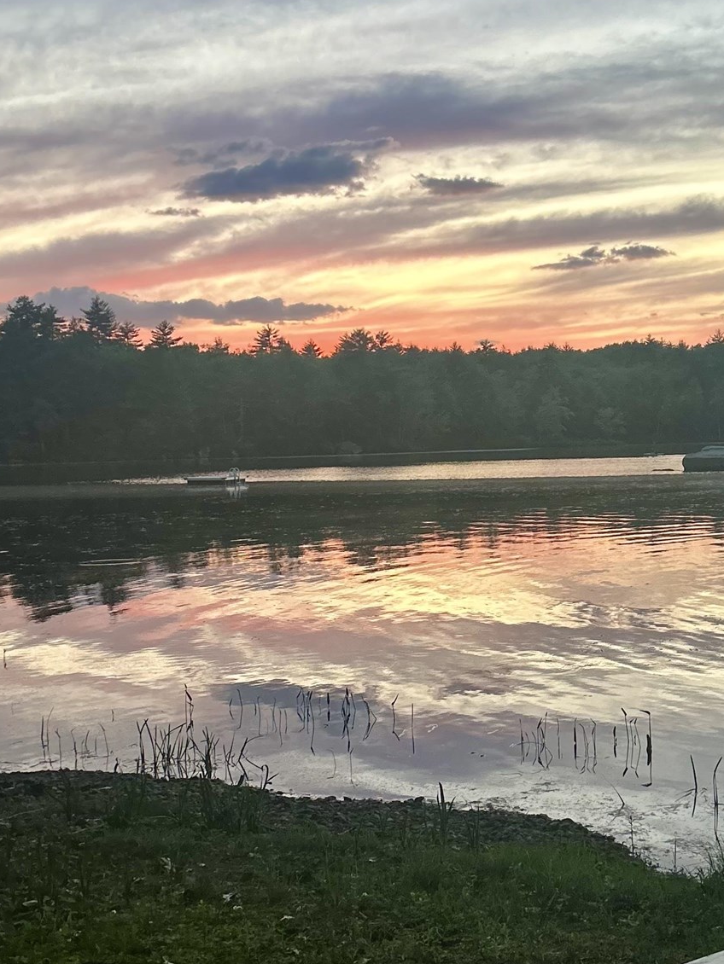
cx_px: 550
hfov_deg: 27.1
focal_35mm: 53
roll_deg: +1.7
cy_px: 548
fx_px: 1477
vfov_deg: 36.1
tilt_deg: -4.2
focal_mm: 5.7
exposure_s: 1/60
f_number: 1.5
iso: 160
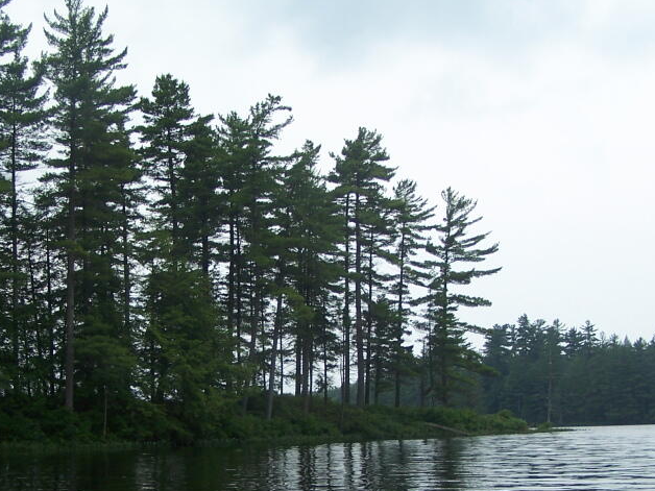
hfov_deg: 31.1
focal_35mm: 62
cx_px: 276
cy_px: 355
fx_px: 1173
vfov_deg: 23.5
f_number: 2.8
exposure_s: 1/800
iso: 80
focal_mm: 6.3
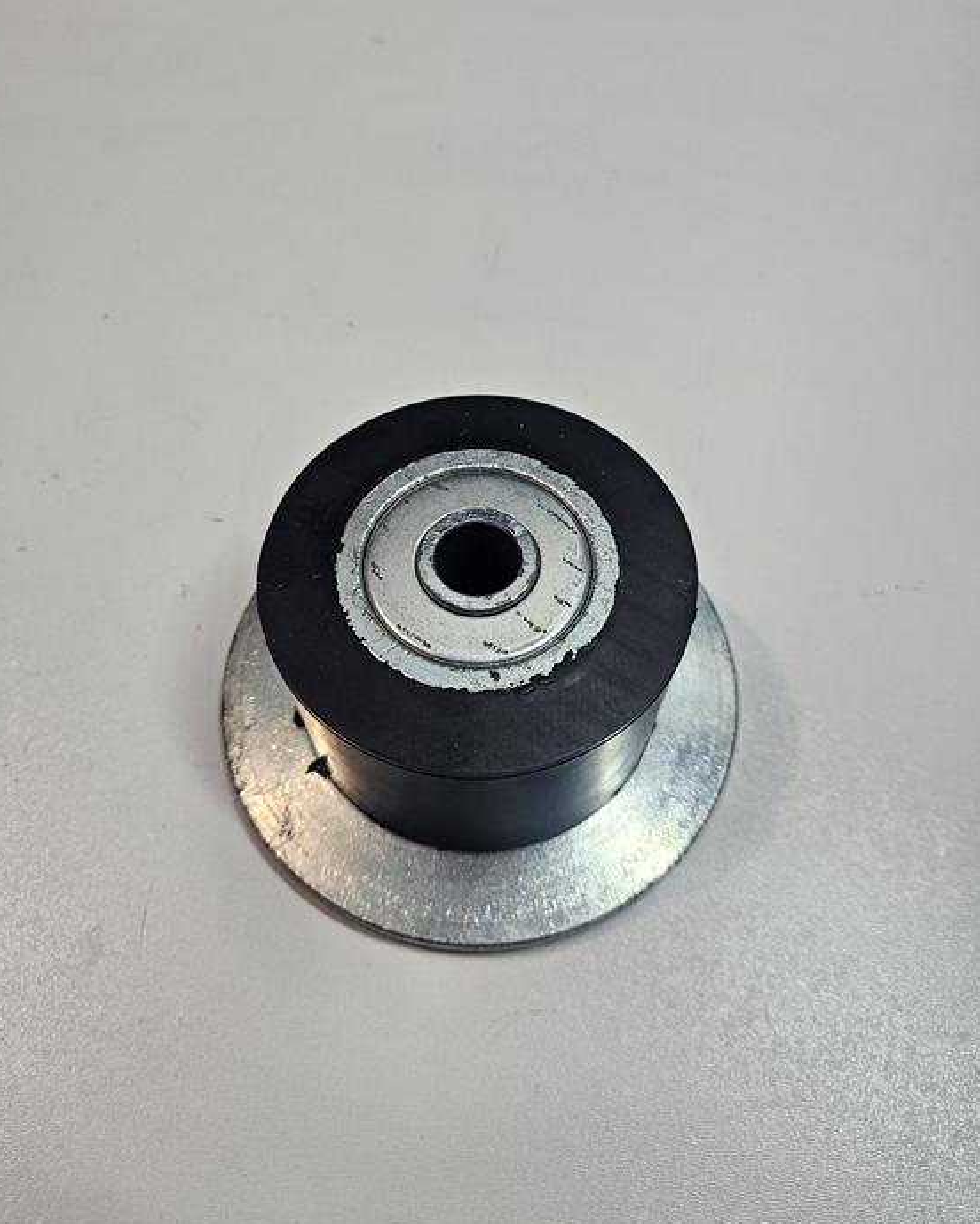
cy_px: 566
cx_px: 488
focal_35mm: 25
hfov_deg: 56.8
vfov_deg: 68.0
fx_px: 906
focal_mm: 5.4
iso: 100
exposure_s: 1/100
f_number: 1.8
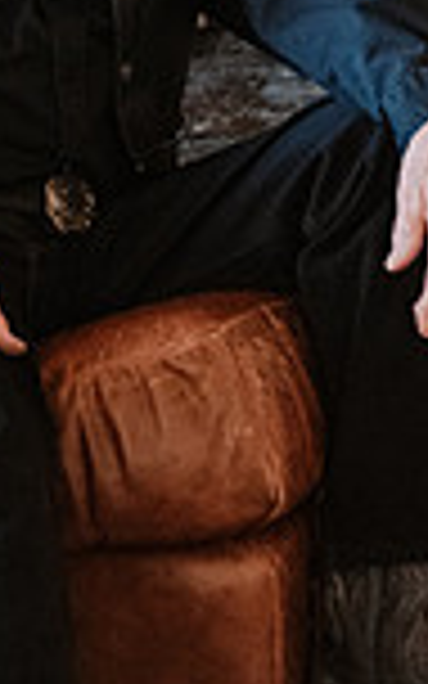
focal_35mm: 157
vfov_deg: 12.8
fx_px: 2930
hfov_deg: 8.3
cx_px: -34
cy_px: -248
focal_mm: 52
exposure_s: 1/125
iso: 12800
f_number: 3.5
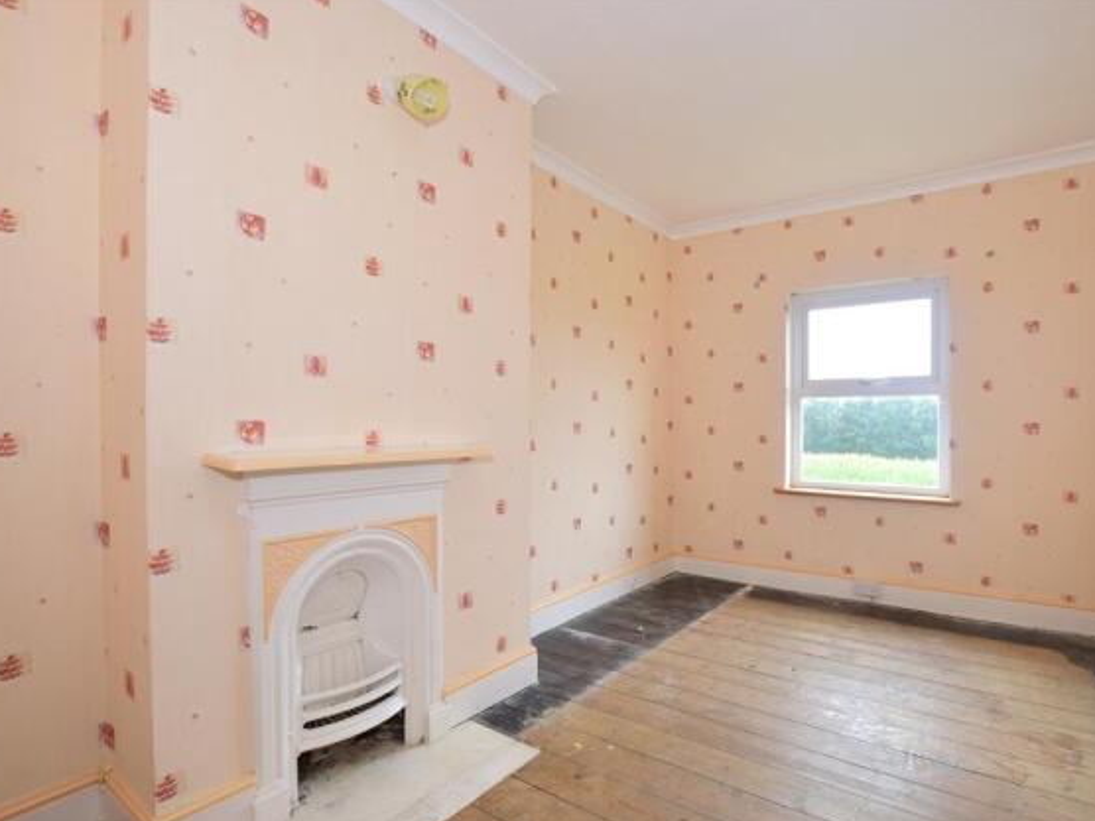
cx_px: 618
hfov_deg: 90.5
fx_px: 538
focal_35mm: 17
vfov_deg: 74.7
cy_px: 424
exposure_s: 1/50
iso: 640
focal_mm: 10
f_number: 6.3
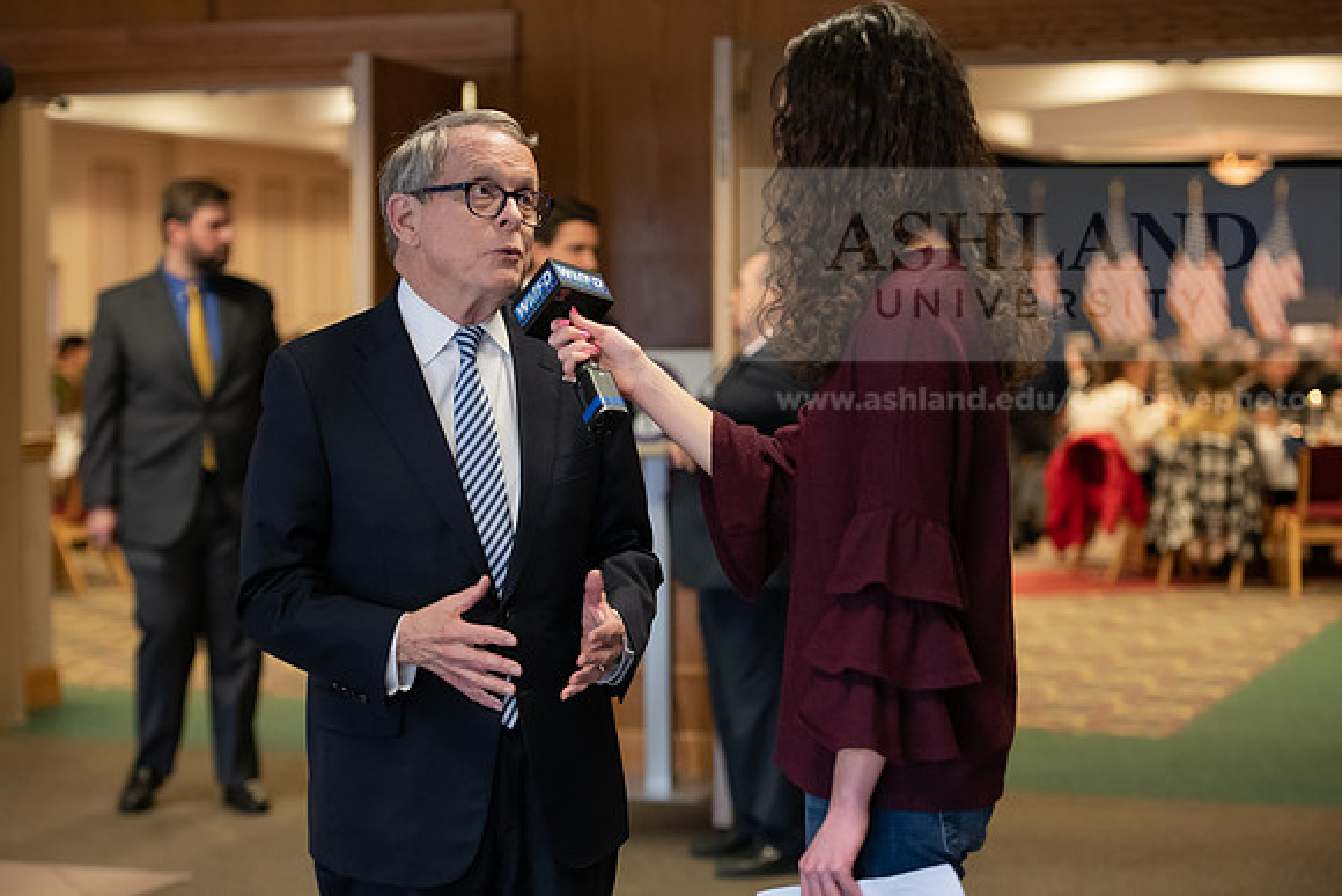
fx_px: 2983
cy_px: 448
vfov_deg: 17.1
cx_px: 671
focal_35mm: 80
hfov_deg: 25.4
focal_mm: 80
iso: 2000
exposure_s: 1/200
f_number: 3.2
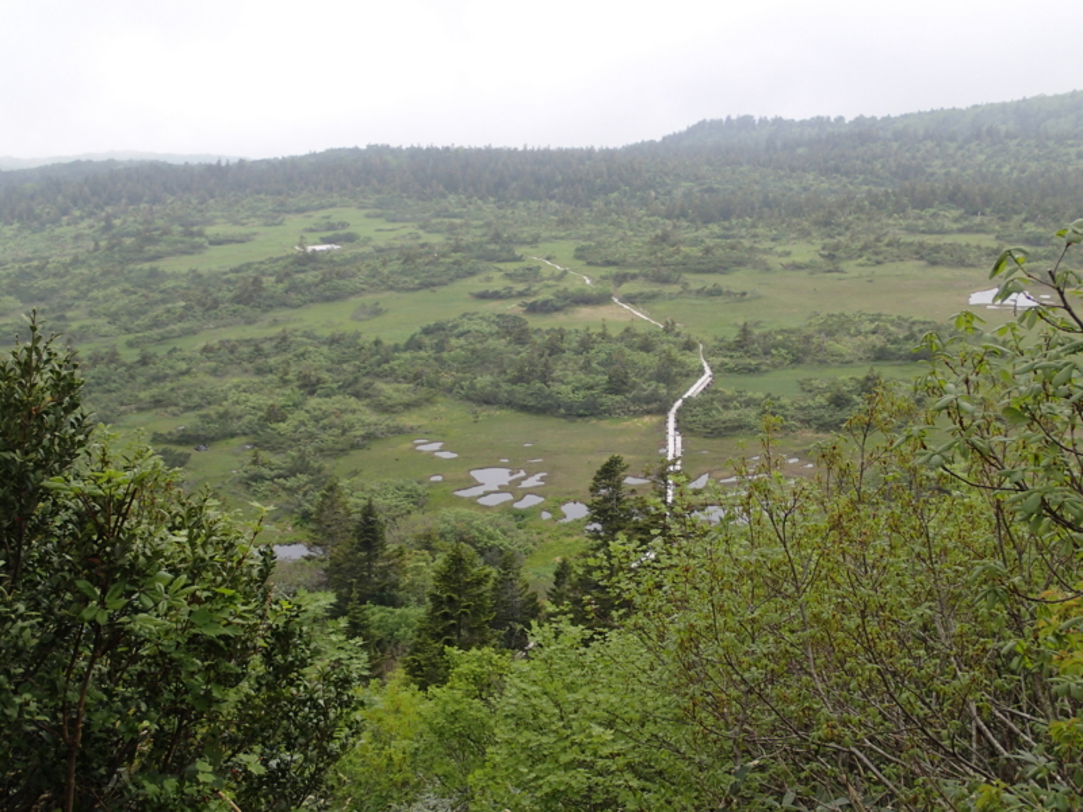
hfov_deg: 41.2
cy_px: 406
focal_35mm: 46
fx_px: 1439
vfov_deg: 31.5
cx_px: 542
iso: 100
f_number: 4.5
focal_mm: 8.41
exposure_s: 1/320
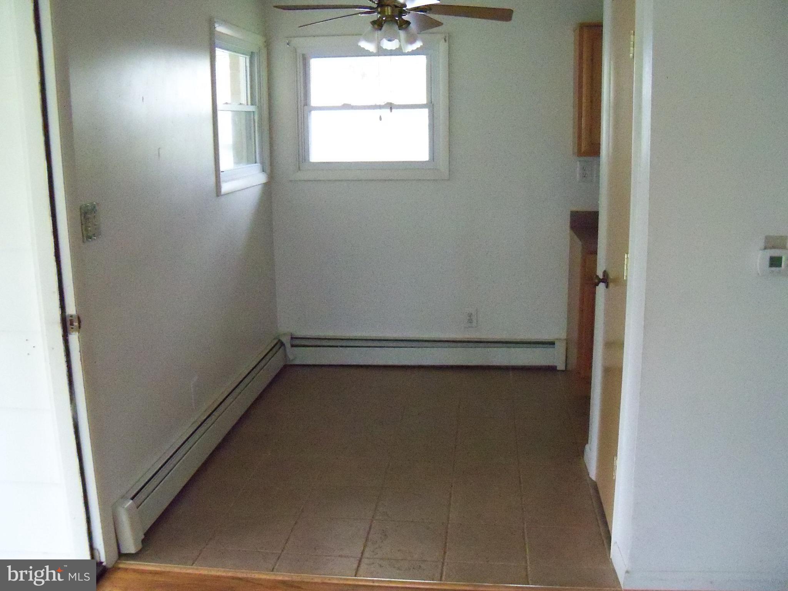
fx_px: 797
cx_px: 394
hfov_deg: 52.6
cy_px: 296
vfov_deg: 40.7
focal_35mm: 35
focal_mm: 6.2
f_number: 3.5
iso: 1600
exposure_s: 1/200
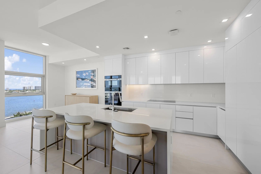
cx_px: 130
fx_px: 101
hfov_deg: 104.3
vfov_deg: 81.2
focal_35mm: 14
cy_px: 87
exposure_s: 1/40
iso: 500
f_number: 8
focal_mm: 14
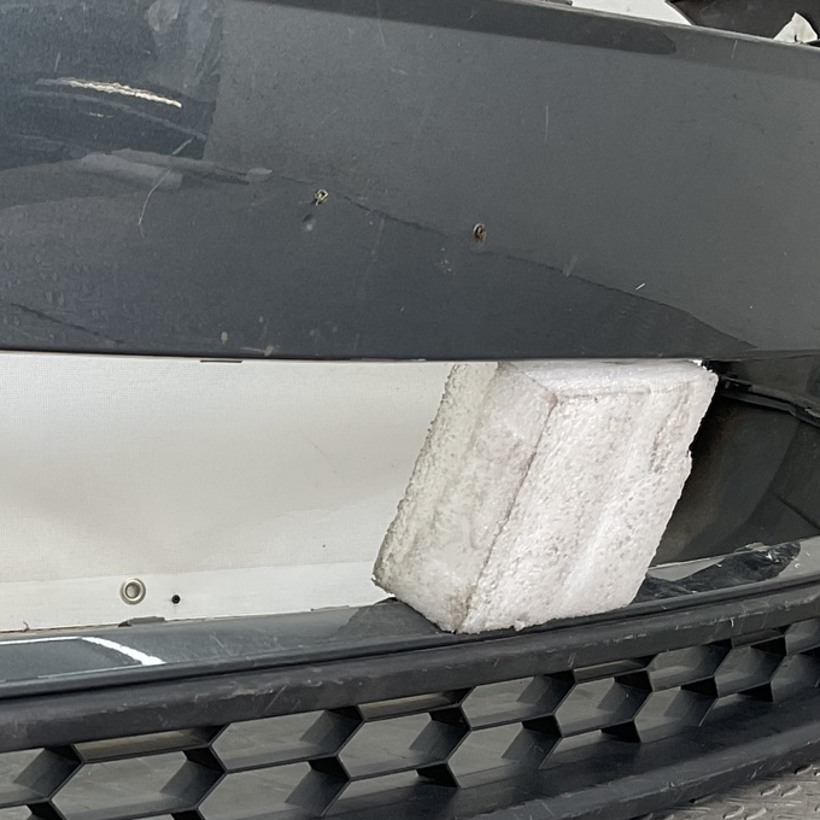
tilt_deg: -4.1
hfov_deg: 21.6
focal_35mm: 76
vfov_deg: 22.7
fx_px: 2037
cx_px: -74
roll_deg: +1.0
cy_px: 546
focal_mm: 3
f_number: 1.8
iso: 20
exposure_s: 1/100
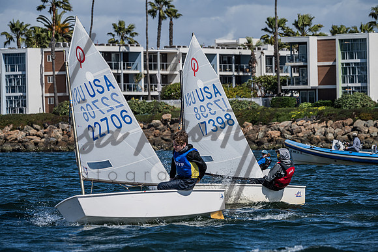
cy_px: 126
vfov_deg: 5.5
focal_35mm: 250
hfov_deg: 8.2
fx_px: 2625
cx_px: 189
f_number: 9
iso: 320
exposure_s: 1/1250
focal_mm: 250
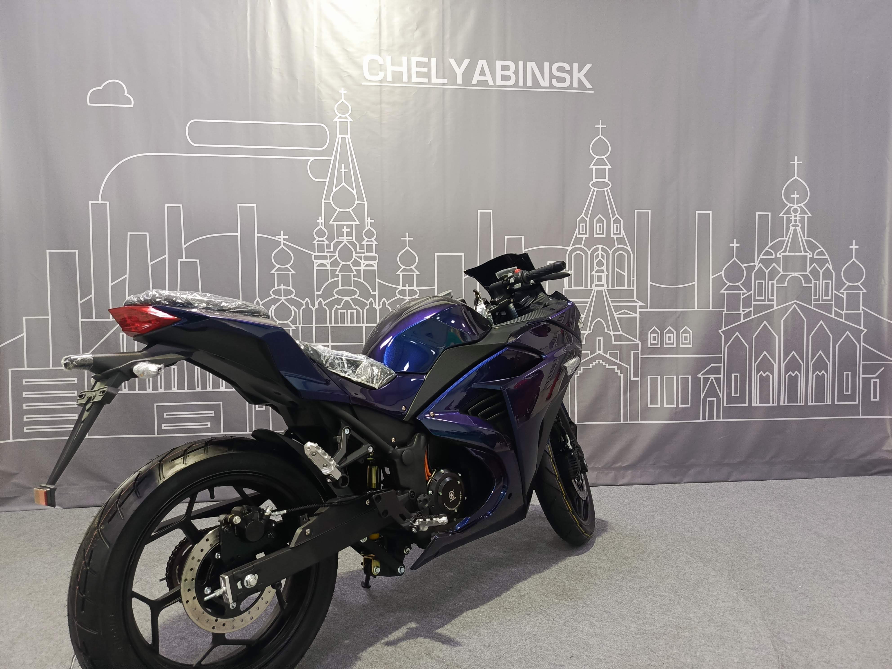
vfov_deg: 58.9
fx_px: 593
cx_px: 446
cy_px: 334
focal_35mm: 23
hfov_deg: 73.9
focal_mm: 5.25
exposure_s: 1/50
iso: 1196
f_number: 1.75
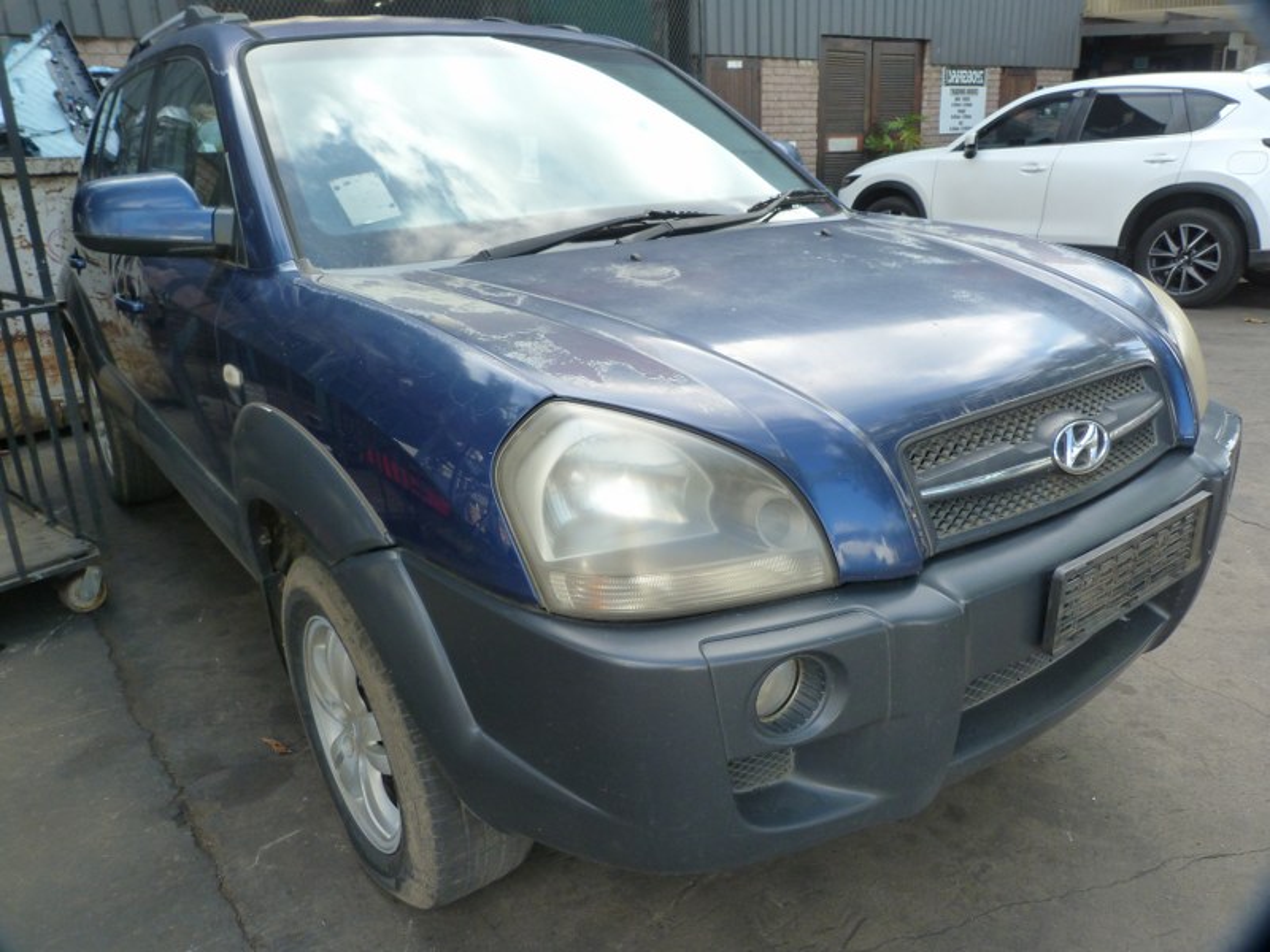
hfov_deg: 69.4
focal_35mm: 25
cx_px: 635
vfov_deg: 54.9
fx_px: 917
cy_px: 476
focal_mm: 4.5
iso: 125
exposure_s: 1/100
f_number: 3.6
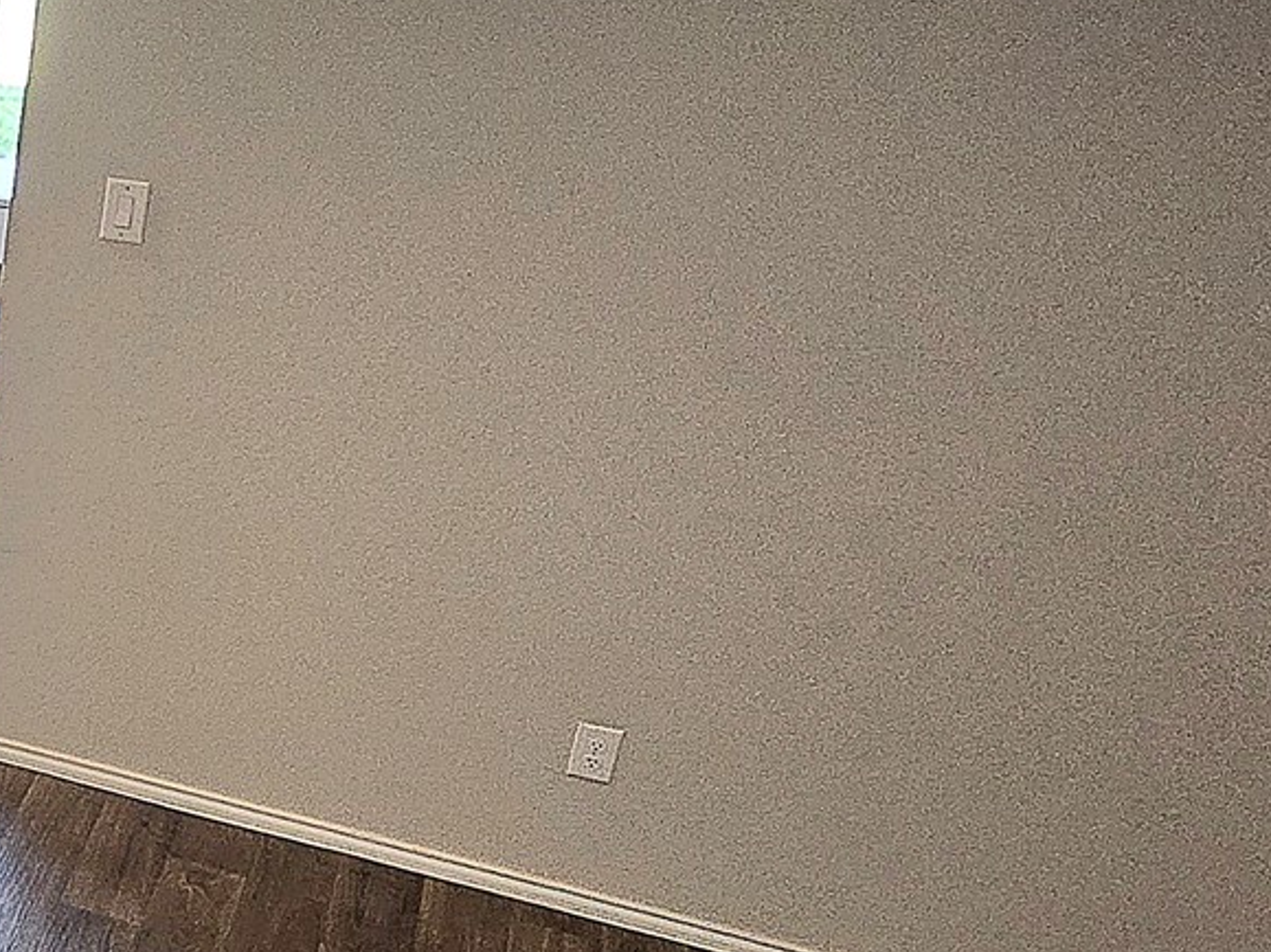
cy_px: 531
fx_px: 1689
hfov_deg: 29.0
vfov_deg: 31.5
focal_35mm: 46
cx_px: -555
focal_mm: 2.2
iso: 200
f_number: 2.2
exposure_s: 1/60.2
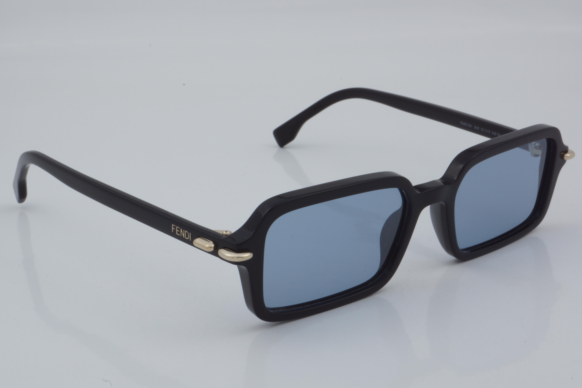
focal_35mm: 75
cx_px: 291
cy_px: 194
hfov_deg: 27.0
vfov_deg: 18.2
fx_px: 1212
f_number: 32
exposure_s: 1/4
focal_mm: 50
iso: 100
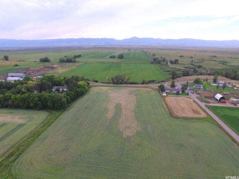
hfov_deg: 81.7
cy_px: 90
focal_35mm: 20
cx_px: 120
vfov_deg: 66.0
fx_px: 138
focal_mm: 3.61
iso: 100
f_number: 2.8
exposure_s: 1/460
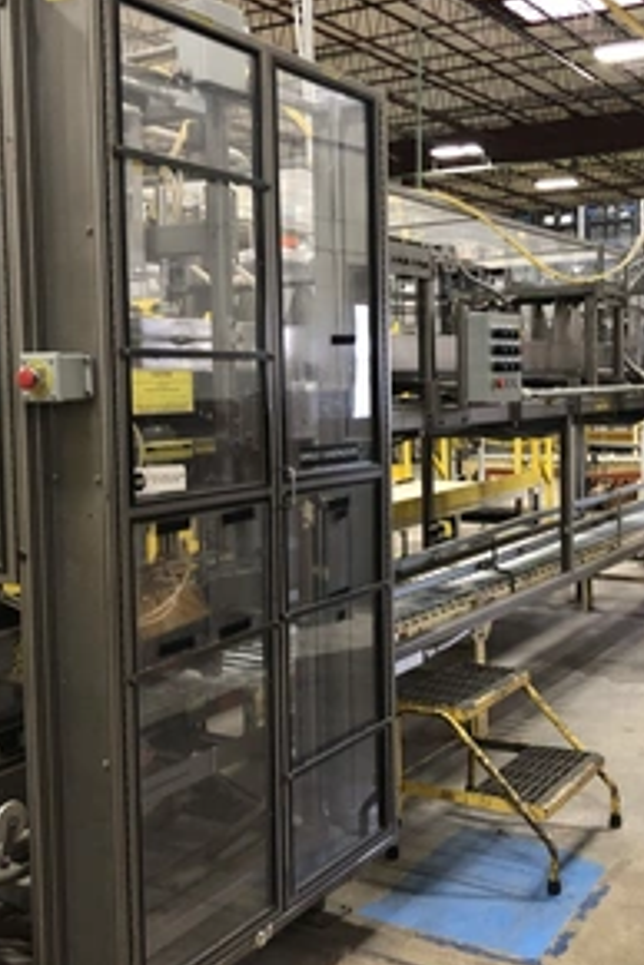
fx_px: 1073
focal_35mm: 40
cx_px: 372
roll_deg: +1.0
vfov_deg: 48.5
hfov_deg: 33.3
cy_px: 478
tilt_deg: -3.6
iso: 100
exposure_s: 1/12
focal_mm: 4
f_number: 1.8
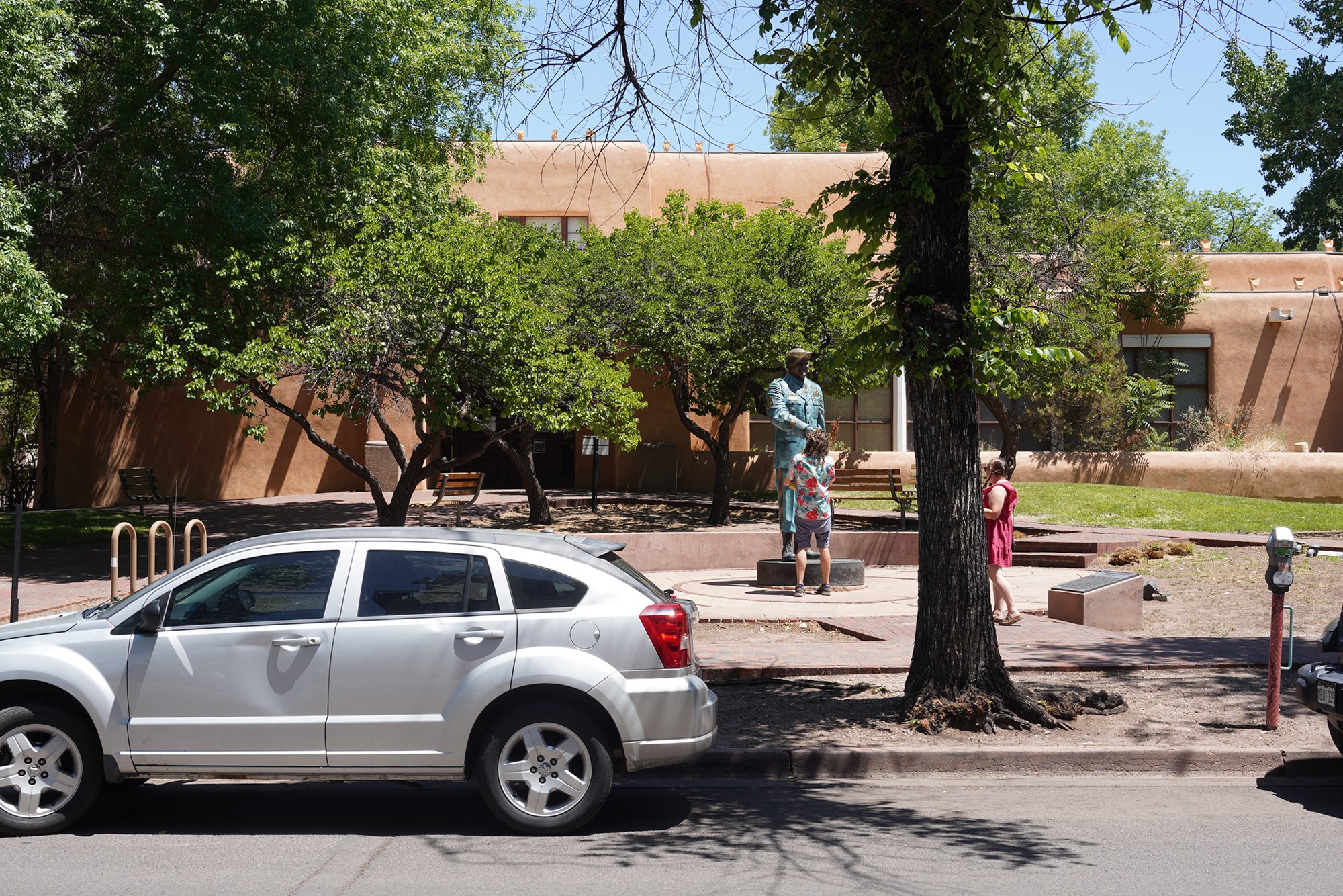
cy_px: 448
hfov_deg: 51.9
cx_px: 672
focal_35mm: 37
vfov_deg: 36.0
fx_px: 1380
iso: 100
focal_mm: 37
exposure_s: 1/100
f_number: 10
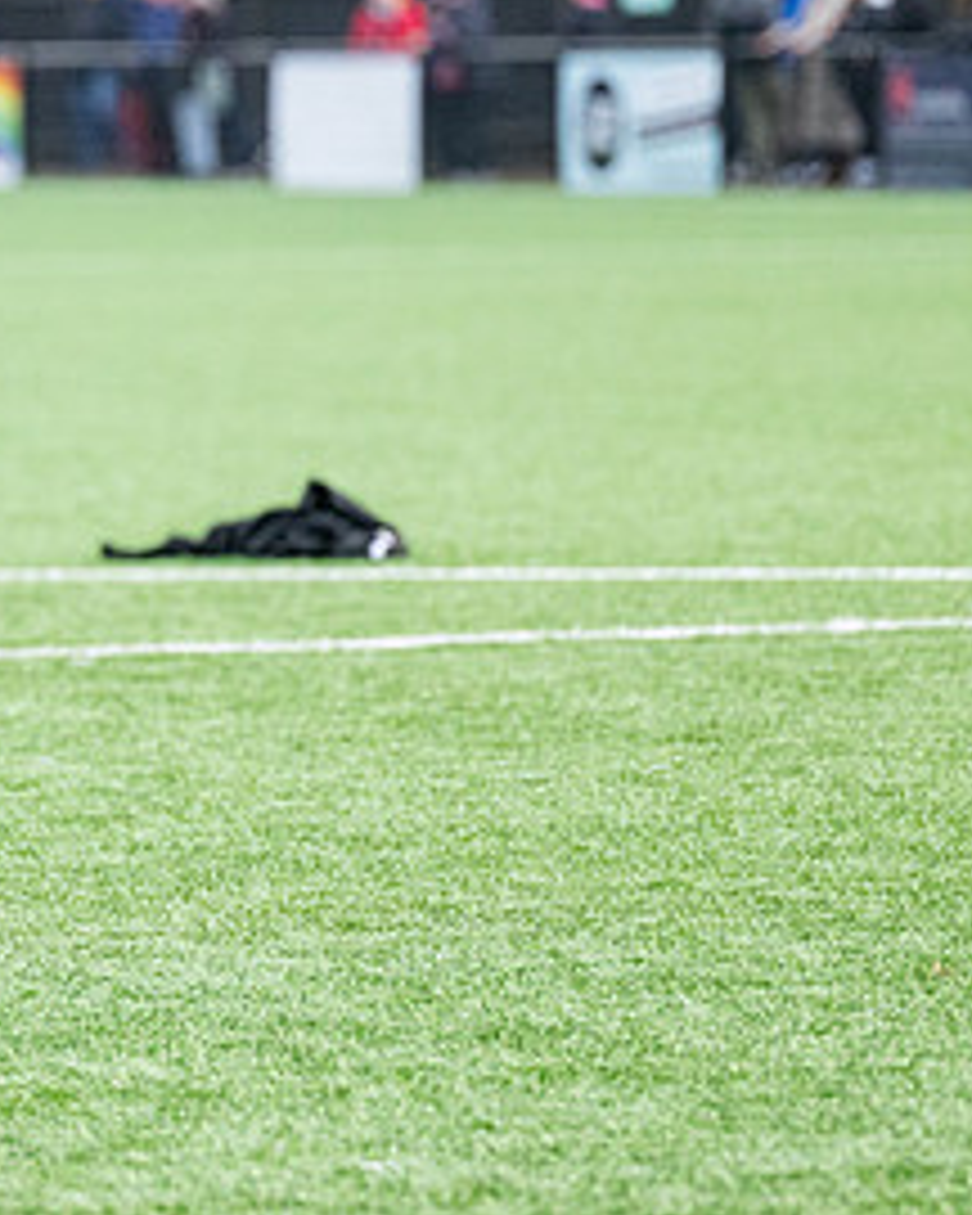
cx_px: -274
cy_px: 349
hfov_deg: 4.9
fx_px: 11255
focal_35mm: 313
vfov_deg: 6.2
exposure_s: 1/1600
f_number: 4
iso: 2000
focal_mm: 155
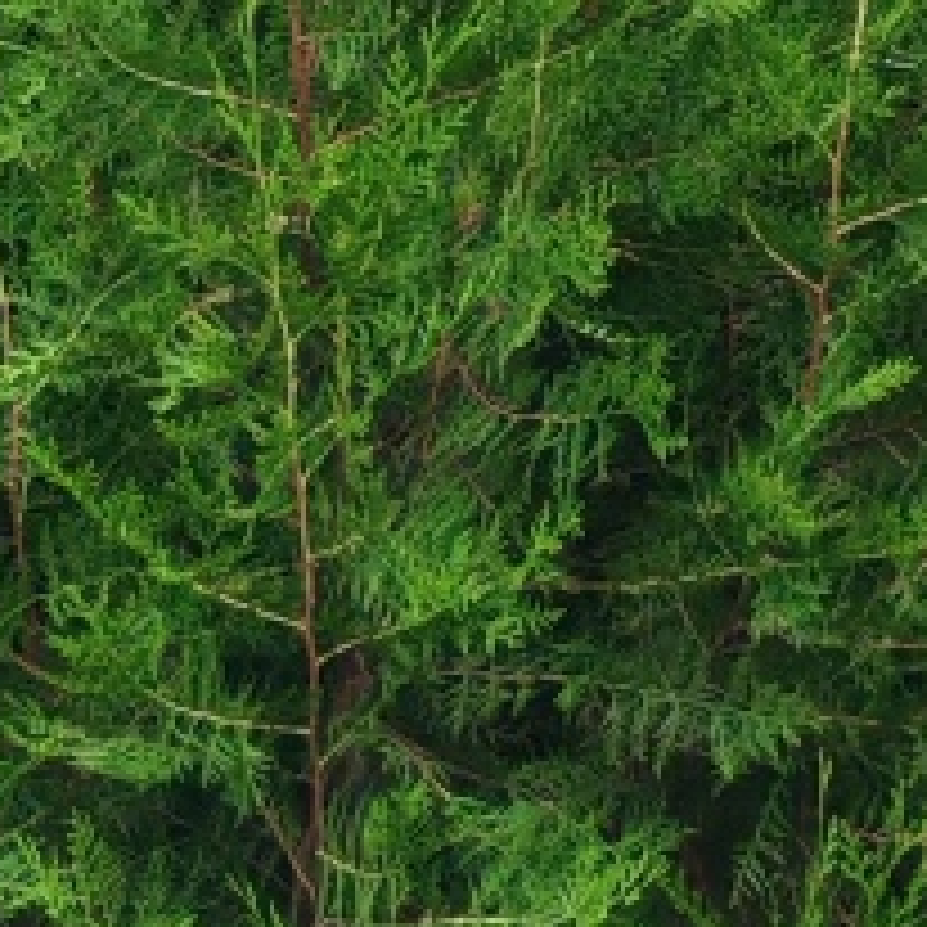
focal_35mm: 206
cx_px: 580
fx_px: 6241
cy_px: -92
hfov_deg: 8.5
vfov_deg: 8.4
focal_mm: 5.52
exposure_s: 1/320
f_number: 1.95
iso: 50
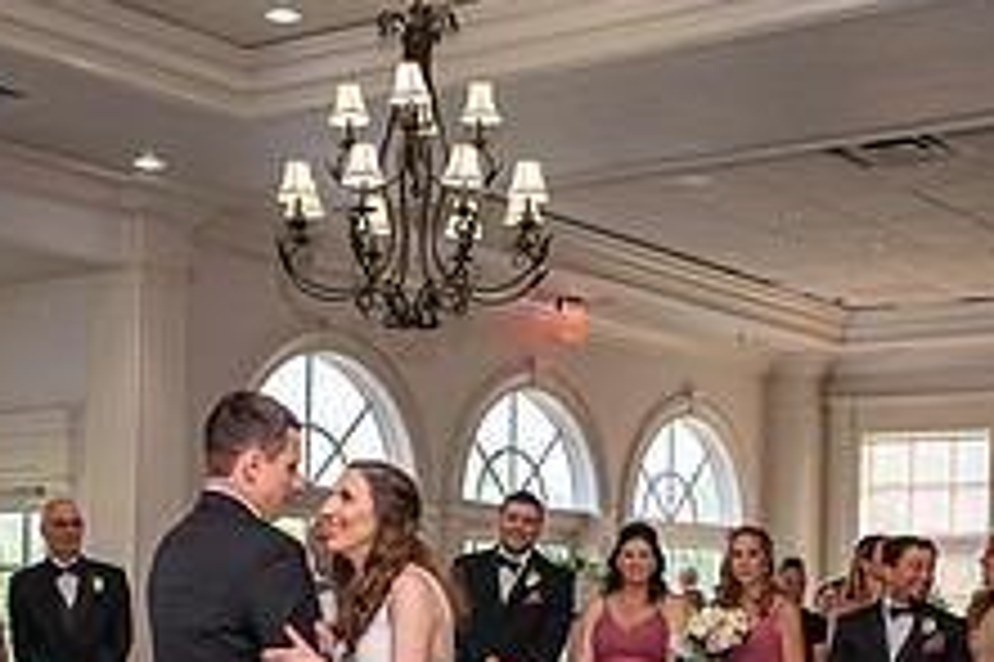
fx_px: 1959
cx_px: 382
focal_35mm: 71
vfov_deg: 18.7
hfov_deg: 28.4
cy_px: 648
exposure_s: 1/125
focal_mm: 27
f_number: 3.5
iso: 800
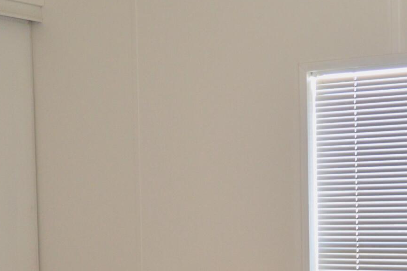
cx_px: 269
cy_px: 311
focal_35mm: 93
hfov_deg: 21.8
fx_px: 1051
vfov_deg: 14.3
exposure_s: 1/60
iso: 400
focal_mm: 18
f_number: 3.8
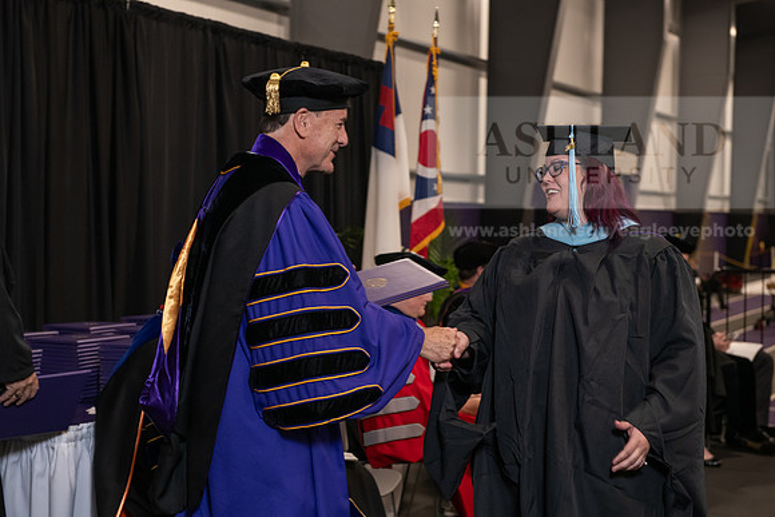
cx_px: 388
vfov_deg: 20.6
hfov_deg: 30.5
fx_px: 1421
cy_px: 258
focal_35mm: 66
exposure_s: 1/125
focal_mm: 66
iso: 2000
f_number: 5
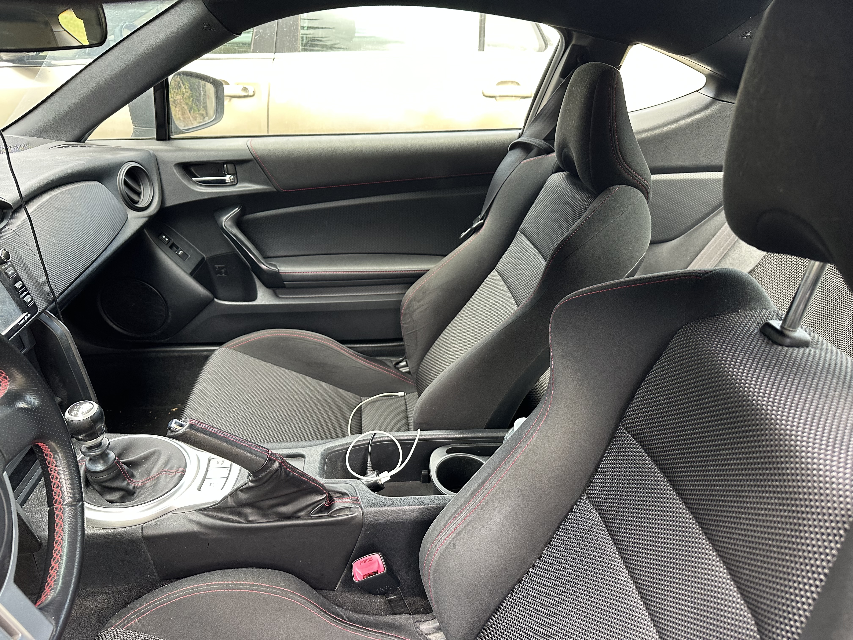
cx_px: 426
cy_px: 320
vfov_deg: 56.8
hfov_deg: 71.6
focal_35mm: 24
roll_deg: -3.3
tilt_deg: -26.4
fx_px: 591
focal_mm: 6.86
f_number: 1.78
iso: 250
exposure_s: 1/110
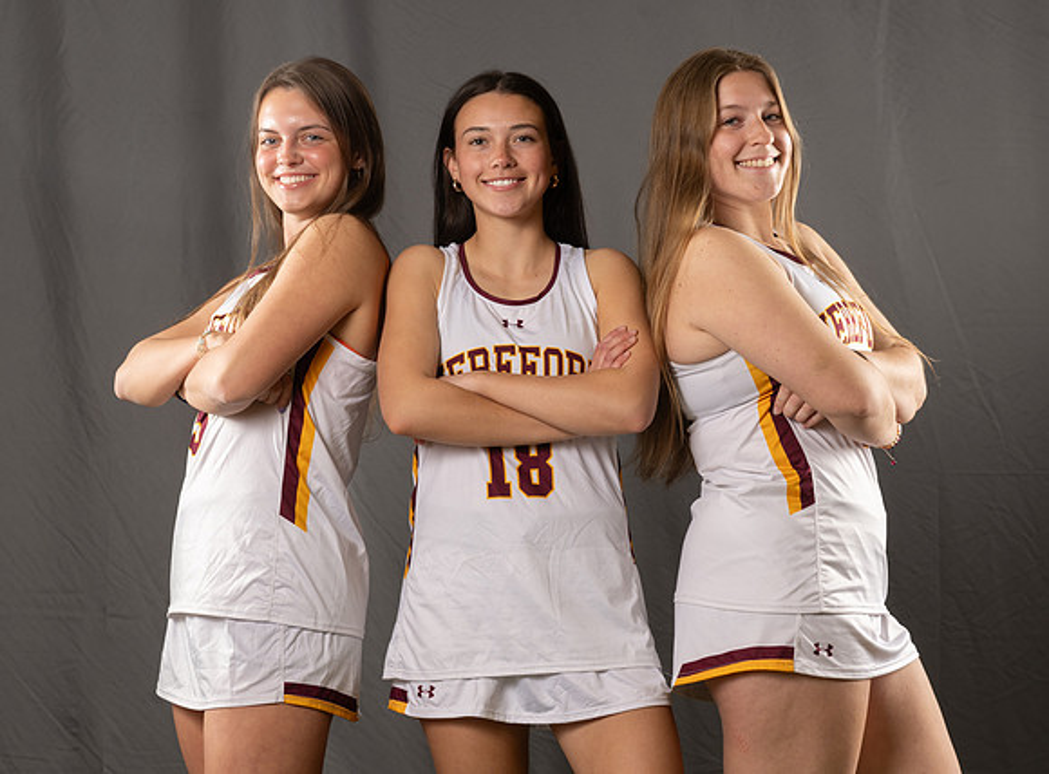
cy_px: 340
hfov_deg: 13.4
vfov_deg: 9.9
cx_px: 629
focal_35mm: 148
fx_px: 4471
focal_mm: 105
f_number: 6.3
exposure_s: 1/160
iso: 125
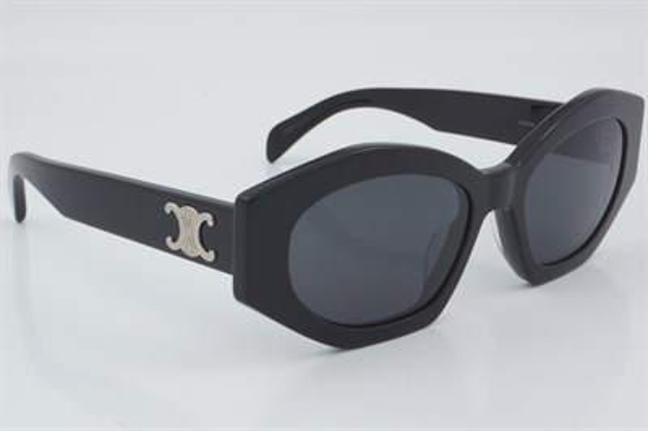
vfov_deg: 18.2
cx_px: 324
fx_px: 1349
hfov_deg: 27.0
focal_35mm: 75
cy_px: 216
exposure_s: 1/3
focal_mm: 50
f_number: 32
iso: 100
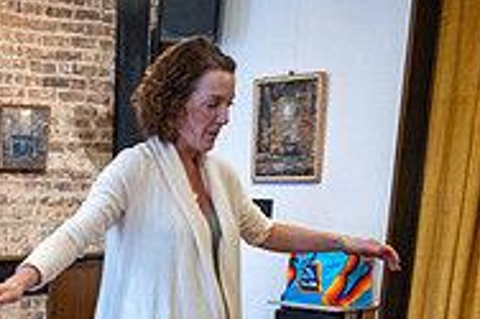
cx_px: -10
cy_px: 480
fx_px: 986
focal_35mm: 74
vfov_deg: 16.7
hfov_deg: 25.8
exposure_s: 1/125
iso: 3200
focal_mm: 24
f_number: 4
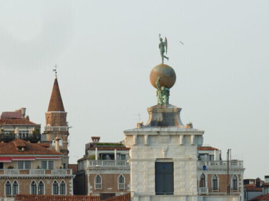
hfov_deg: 7.2
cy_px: 194
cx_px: 137
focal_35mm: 276
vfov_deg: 5.4
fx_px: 2145
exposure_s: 1/125
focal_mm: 22.5
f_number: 4.5
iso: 80
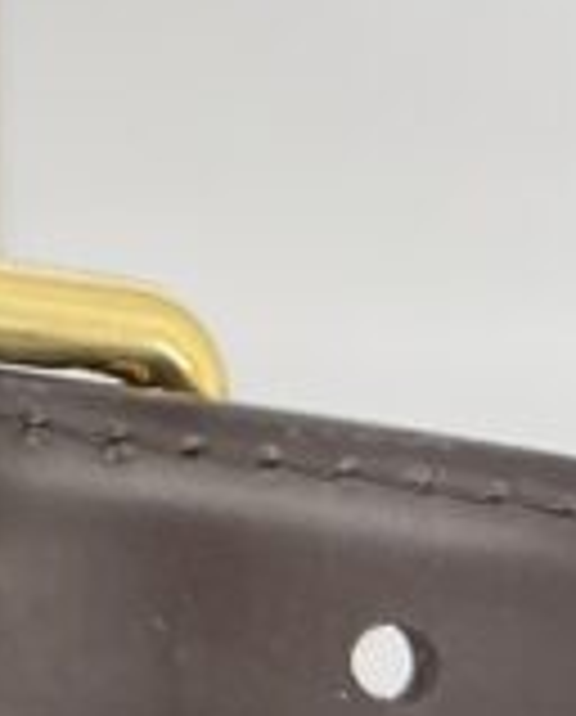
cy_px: -486
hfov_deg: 8.3
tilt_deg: -79.3
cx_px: -1026
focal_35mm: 163
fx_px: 3460
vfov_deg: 11.2
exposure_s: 1/103
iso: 32
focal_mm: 5.7
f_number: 1.5
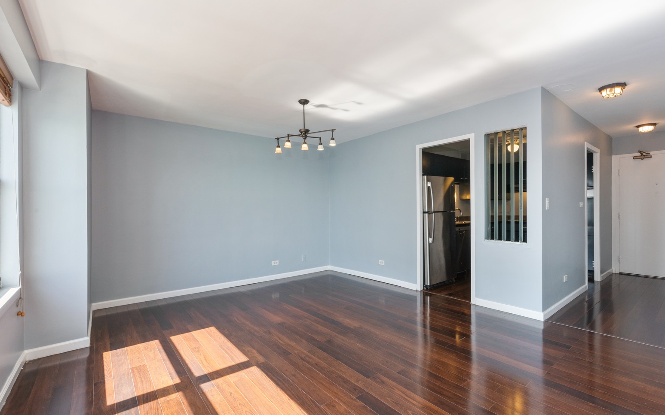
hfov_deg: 97.8
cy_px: 209
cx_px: 337
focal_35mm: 16
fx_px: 290
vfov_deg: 71.3
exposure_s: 1/50
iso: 250
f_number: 11
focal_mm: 15
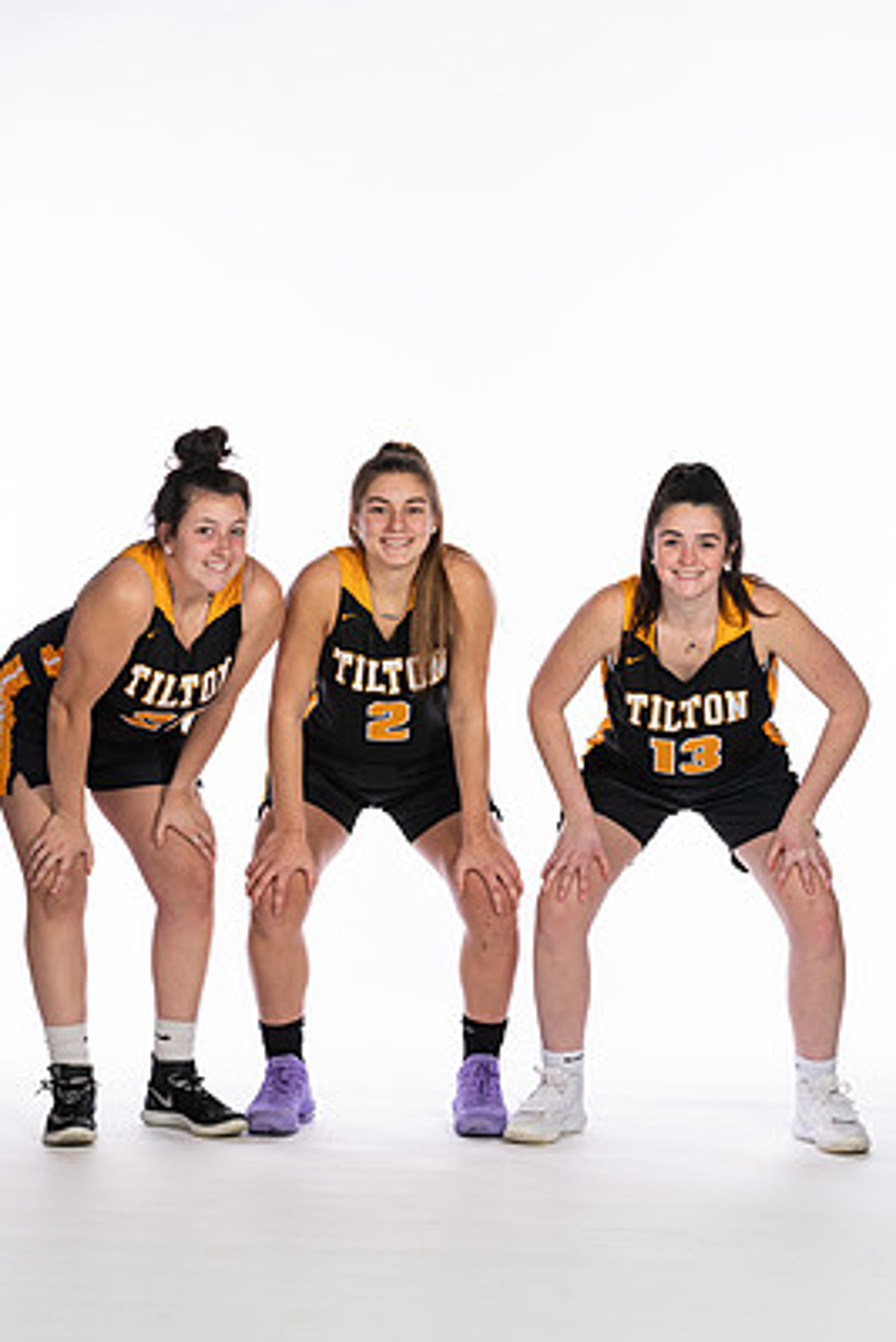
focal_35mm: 118
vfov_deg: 17.3
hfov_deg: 11.6
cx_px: 440
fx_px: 4401
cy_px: 664
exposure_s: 1/100
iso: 100
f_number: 5.6
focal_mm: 70
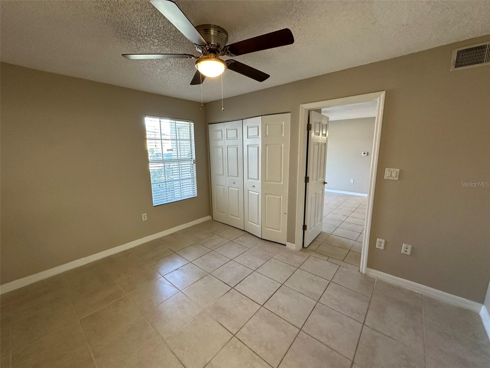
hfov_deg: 102.1
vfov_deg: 85.7
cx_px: 245
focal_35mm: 14
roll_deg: +0.4
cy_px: 184
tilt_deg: -10.6
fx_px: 198
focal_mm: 2.22
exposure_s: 1/60
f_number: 2.2
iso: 160
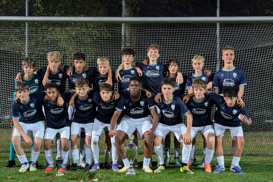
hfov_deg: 39.6
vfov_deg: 27.0
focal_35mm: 50
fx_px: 379
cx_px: 136
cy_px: 100
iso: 642
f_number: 1.85
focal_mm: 6.81
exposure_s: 1/50
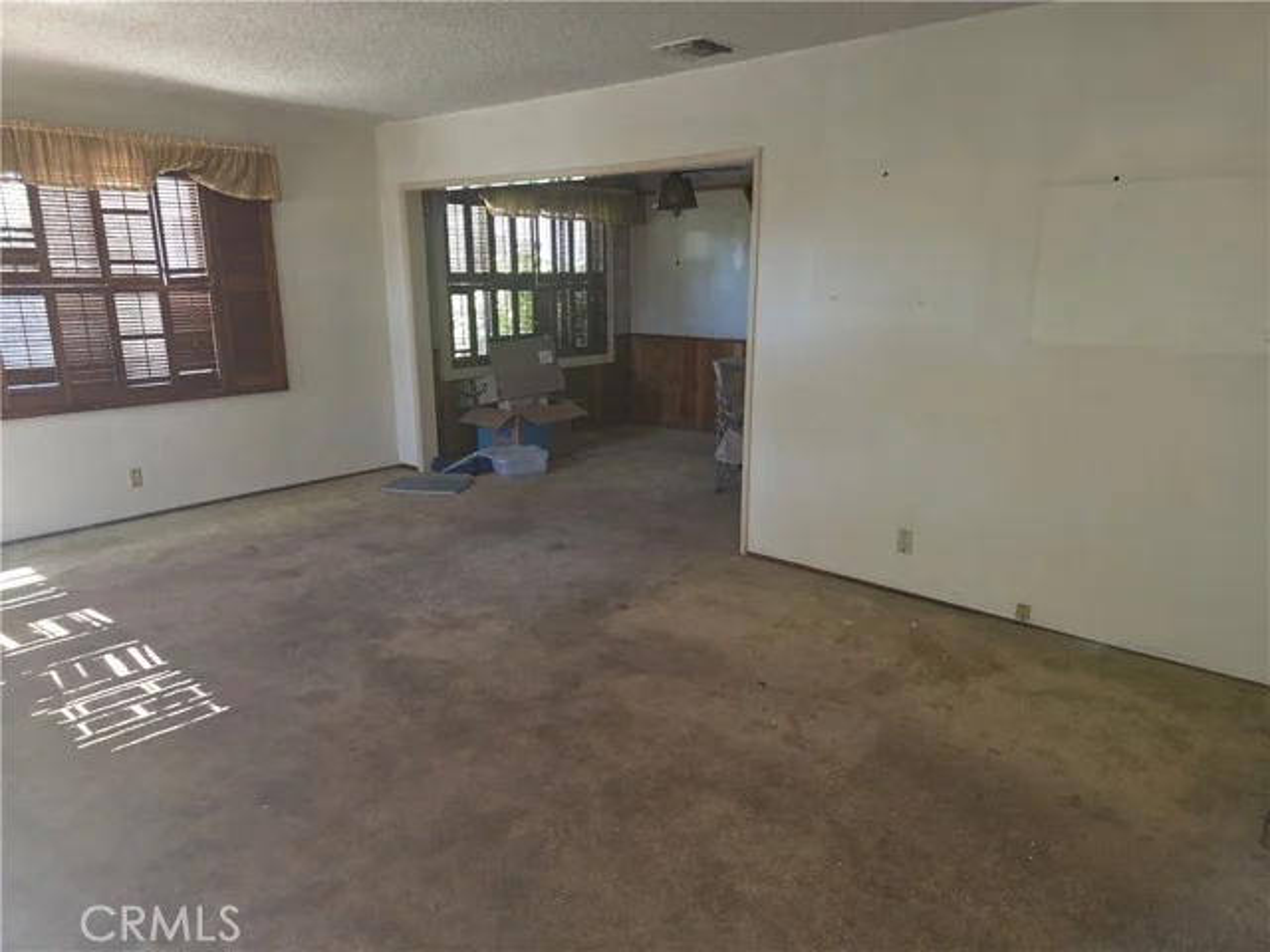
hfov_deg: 73.9
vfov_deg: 58.9
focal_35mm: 23
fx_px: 844
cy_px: 476
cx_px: 635
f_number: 1.7
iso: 100
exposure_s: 1/30
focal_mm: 6.3
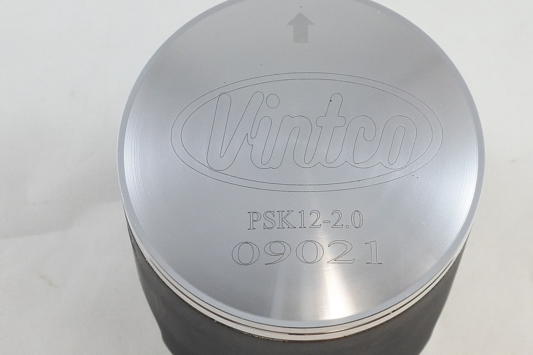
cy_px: 188
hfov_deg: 36.2
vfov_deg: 24.6
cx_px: 310
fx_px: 814
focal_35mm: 55
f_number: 4
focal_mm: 13.7
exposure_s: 1/125
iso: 450
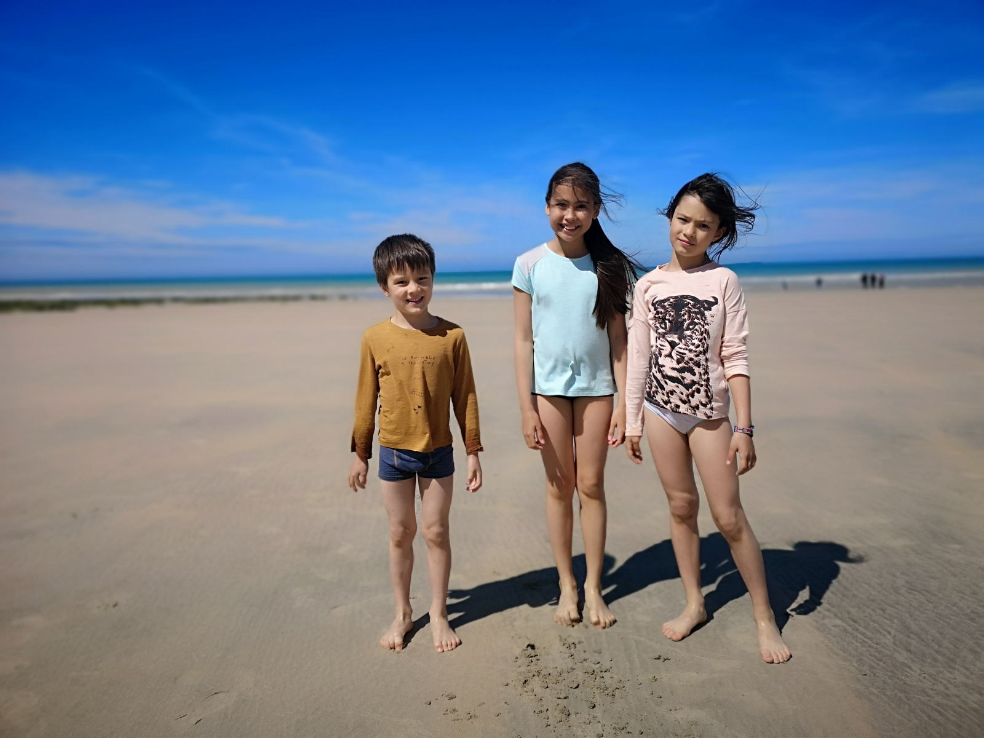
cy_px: 369
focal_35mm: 27
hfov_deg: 65.3
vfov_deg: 51.4
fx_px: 768
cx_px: 492
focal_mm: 3.95
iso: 50
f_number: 1.8
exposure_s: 1/3086
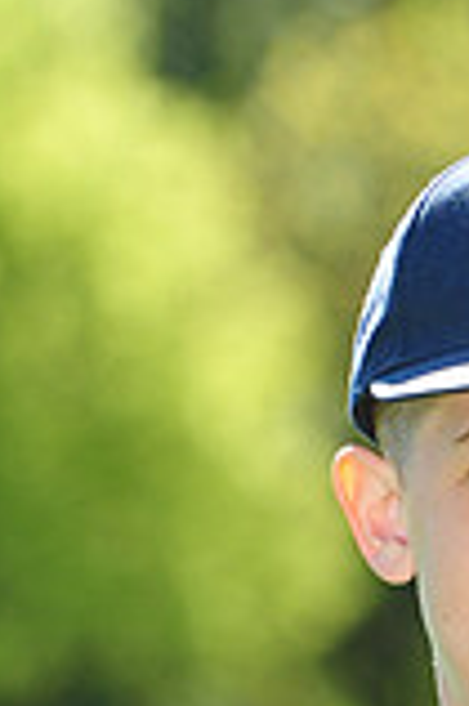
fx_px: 14394
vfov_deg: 2.8
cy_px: 1081
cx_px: 590
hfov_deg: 1.9
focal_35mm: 735
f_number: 7.1
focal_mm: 200
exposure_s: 1/320
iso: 320
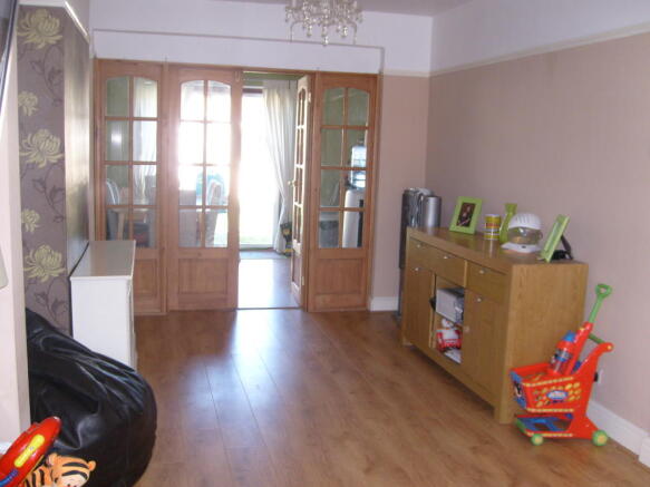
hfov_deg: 52.6
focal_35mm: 35
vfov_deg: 40.7
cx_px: 325
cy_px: 244
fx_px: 657
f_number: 2.8
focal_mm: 5.8
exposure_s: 1/45
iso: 120
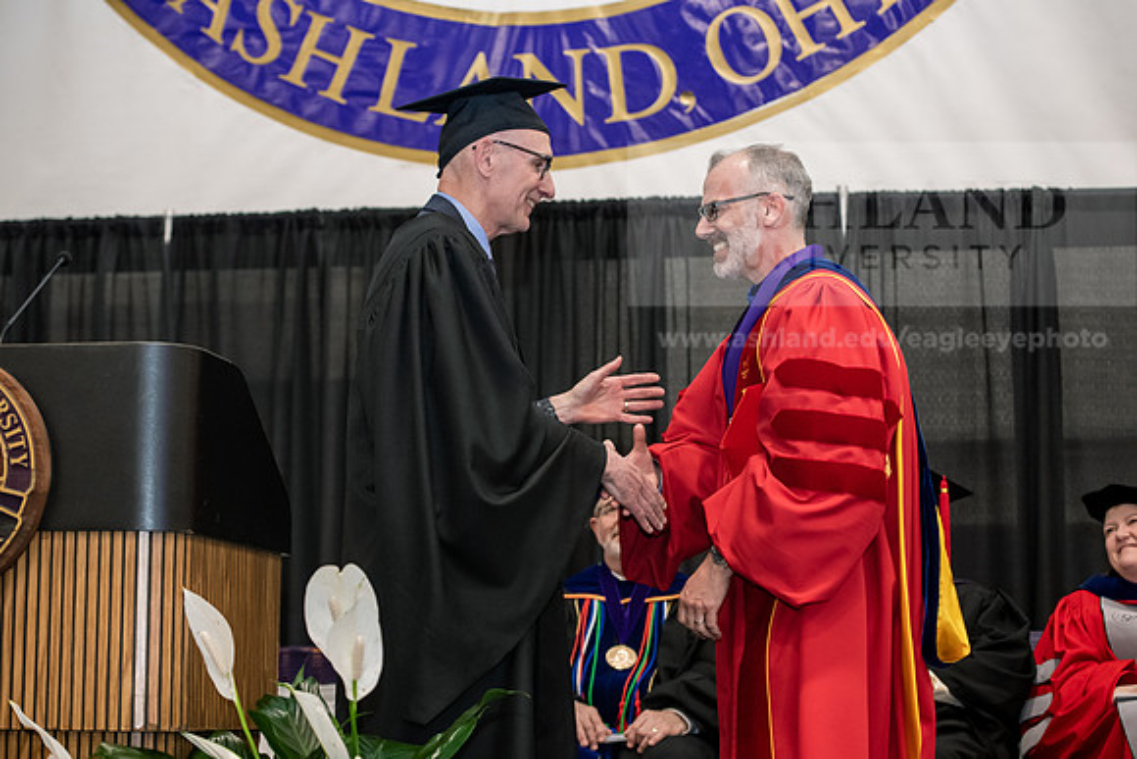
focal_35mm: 70
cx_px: 568
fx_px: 2211
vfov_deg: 19.5
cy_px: 380
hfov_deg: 28.8
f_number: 4
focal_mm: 70
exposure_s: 1/200
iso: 3200
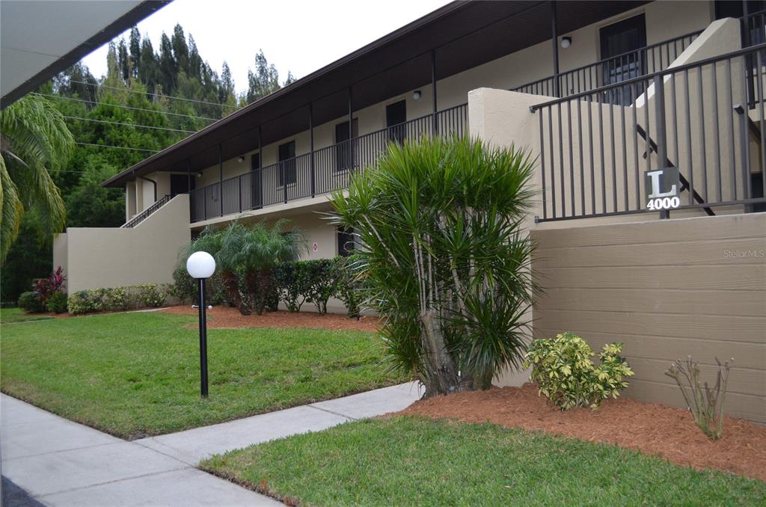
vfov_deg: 36.7
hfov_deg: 53.2
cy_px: 254
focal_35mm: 36
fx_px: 764
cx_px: 383
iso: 400
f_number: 4
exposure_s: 1/100
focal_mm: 24
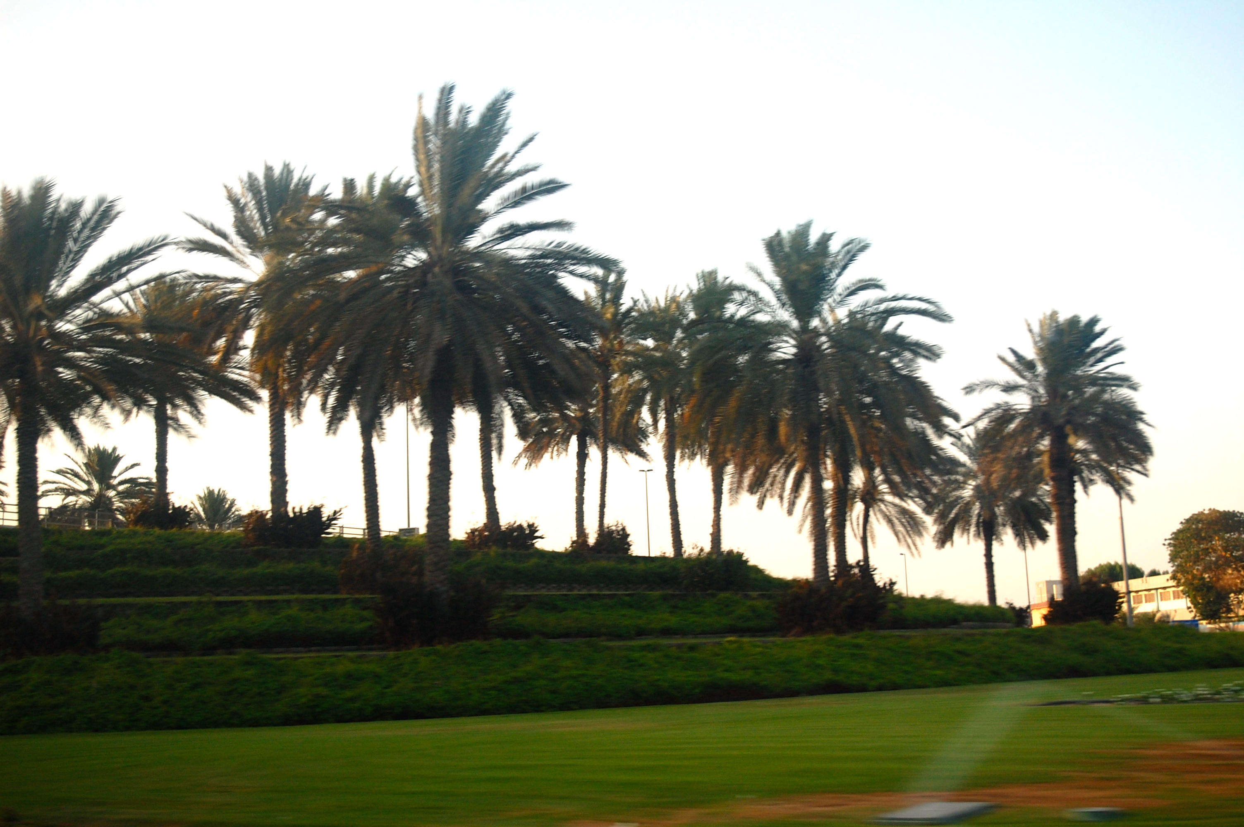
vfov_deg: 28.0
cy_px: 414
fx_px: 1657
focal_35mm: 48
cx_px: 622
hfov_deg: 41.1
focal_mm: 32
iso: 200
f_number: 5.6
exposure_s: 1/125
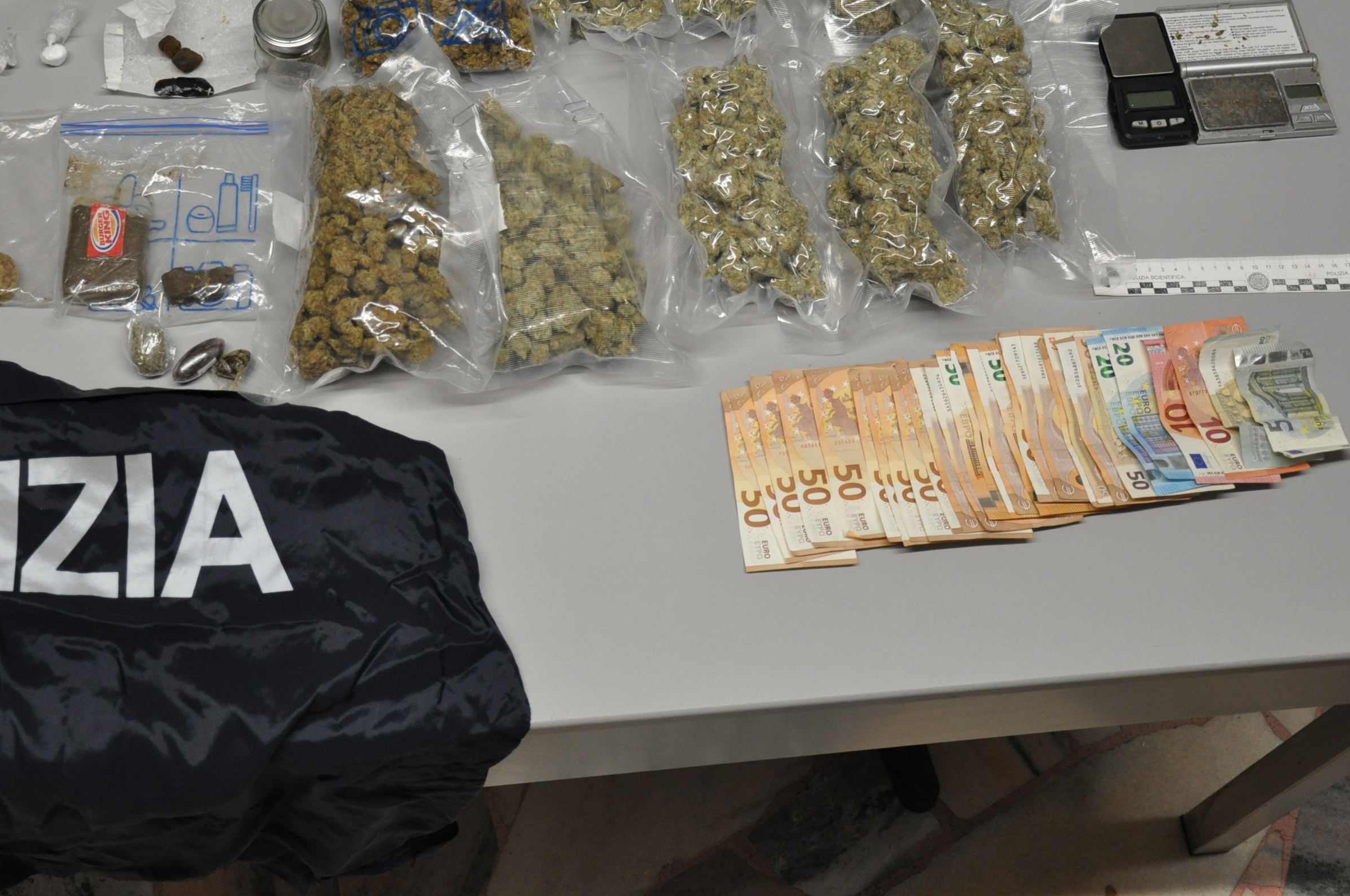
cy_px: 314
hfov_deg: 39.0
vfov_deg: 26.5
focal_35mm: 51
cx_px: 538
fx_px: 1898
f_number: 4
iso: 800
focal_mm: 25
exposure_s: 1/60
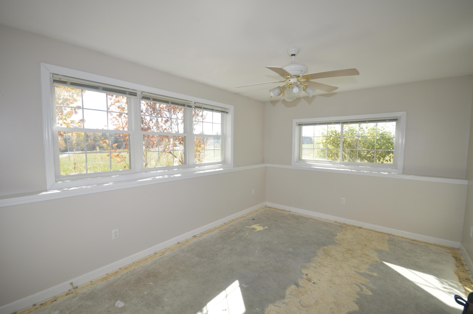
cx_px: 236
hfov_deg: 100.4
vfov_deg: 77.2
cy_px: 157
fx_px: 197
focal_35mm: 15
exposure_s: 1/125
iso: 280
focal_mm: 10
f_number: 5.6
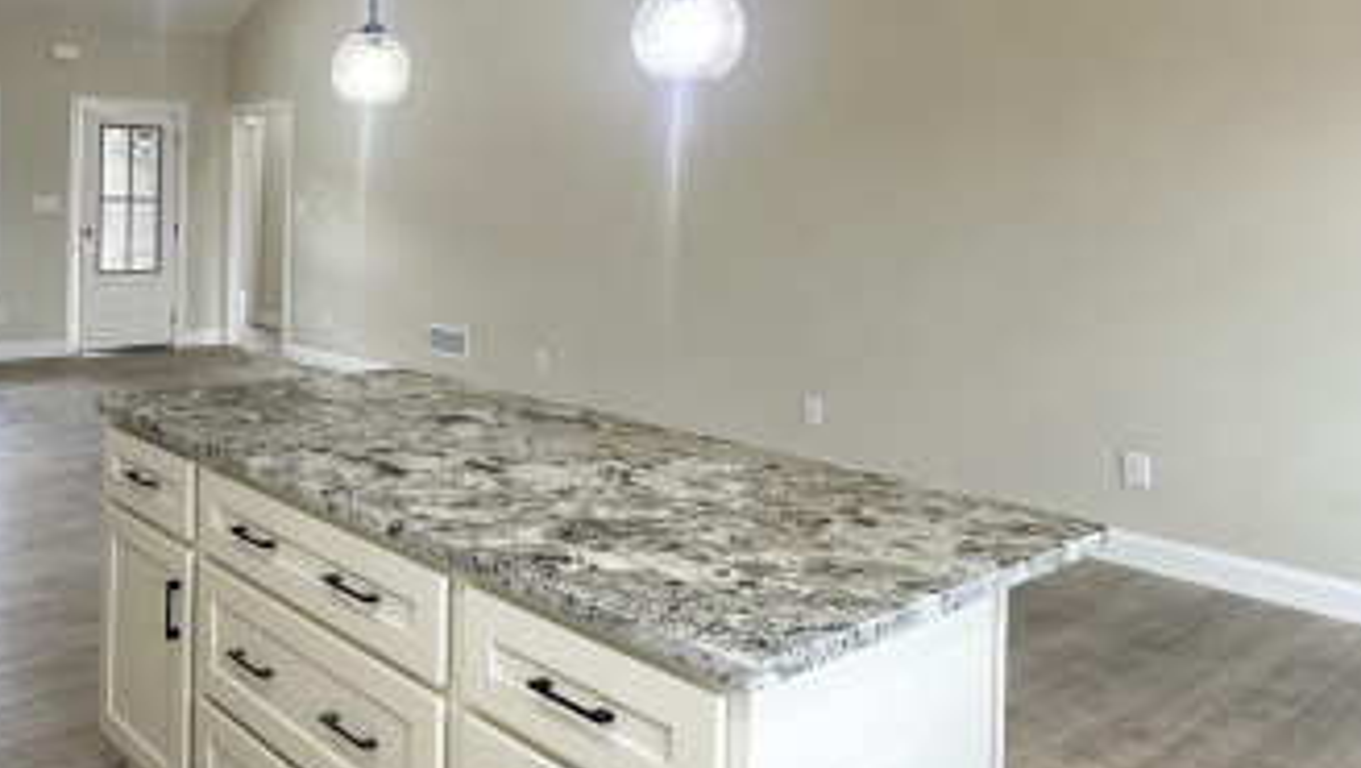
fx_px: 1119
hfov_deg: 58.2
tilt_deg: +0.0
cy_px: 199
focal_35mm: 31
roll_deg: -1.5
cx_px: 288
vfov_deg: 37.0
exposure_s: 1/120
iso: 80
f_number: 2.2
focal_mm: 2.22
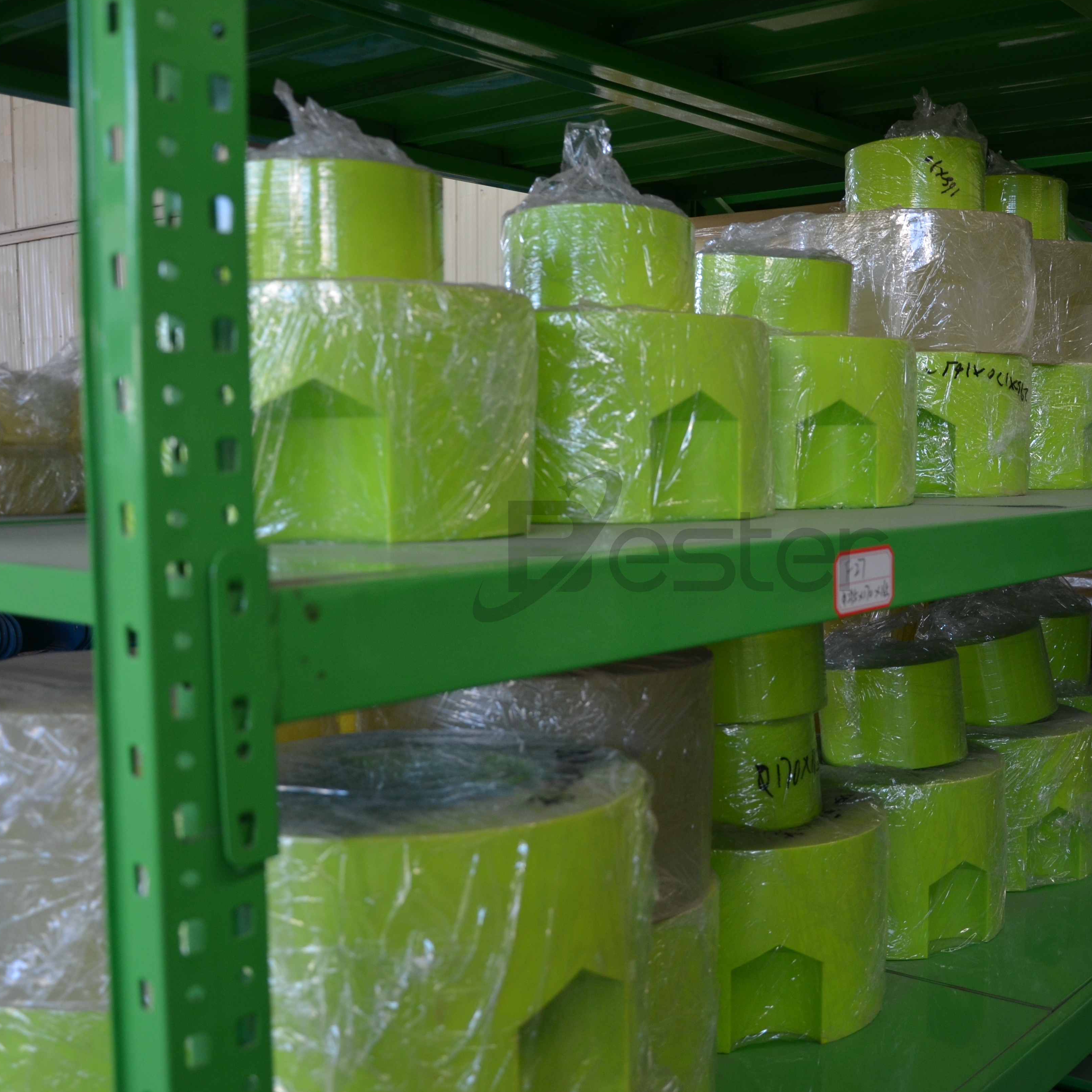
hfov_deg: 41.0
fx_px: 1451
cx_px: 681
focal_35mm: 41
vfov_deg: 41.3
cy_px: 546
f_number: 4
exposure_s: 1/60
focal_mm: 21
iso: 400
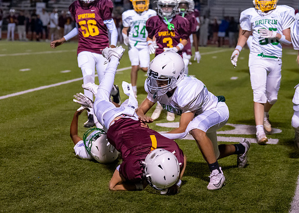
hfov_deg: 16.8
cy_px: 125
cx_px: 116
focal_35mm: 119
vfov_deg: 12.0
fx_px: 1012
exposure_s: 1/1250
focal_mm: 70
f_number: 2.8
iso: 4000
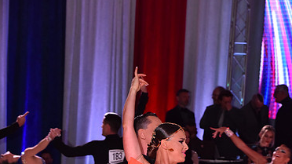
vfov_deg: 7.5
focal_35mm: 160
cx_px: 149
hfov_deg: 13.4
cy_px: 224
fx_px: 1238
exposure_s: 1/320
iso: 2500
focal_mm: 98
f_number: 8
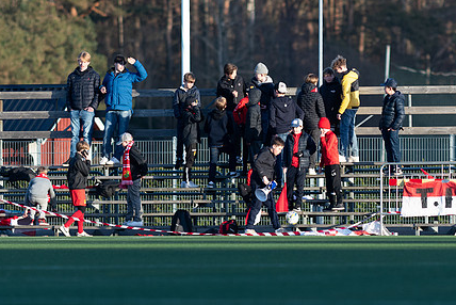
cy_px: 145
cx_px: 261
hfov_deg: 3.3
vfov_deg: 2.2
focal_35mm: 623
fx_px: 7896
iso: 500
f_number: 3.2
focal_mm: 300
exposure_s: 1/1600
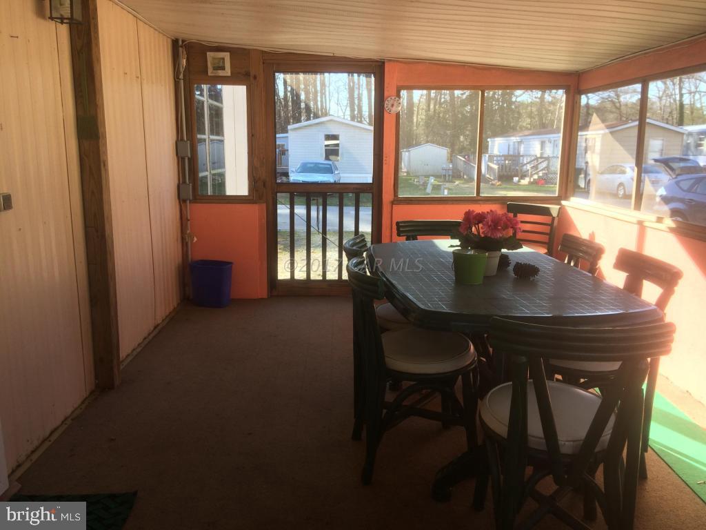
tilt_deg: -10.8
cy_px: 265
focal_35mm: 29
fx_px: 591
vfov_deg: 48.2
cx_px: 353
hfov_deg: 61.7
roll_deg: +2.1
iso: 40
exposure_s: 1/120
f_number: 2.2
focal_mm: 4.15
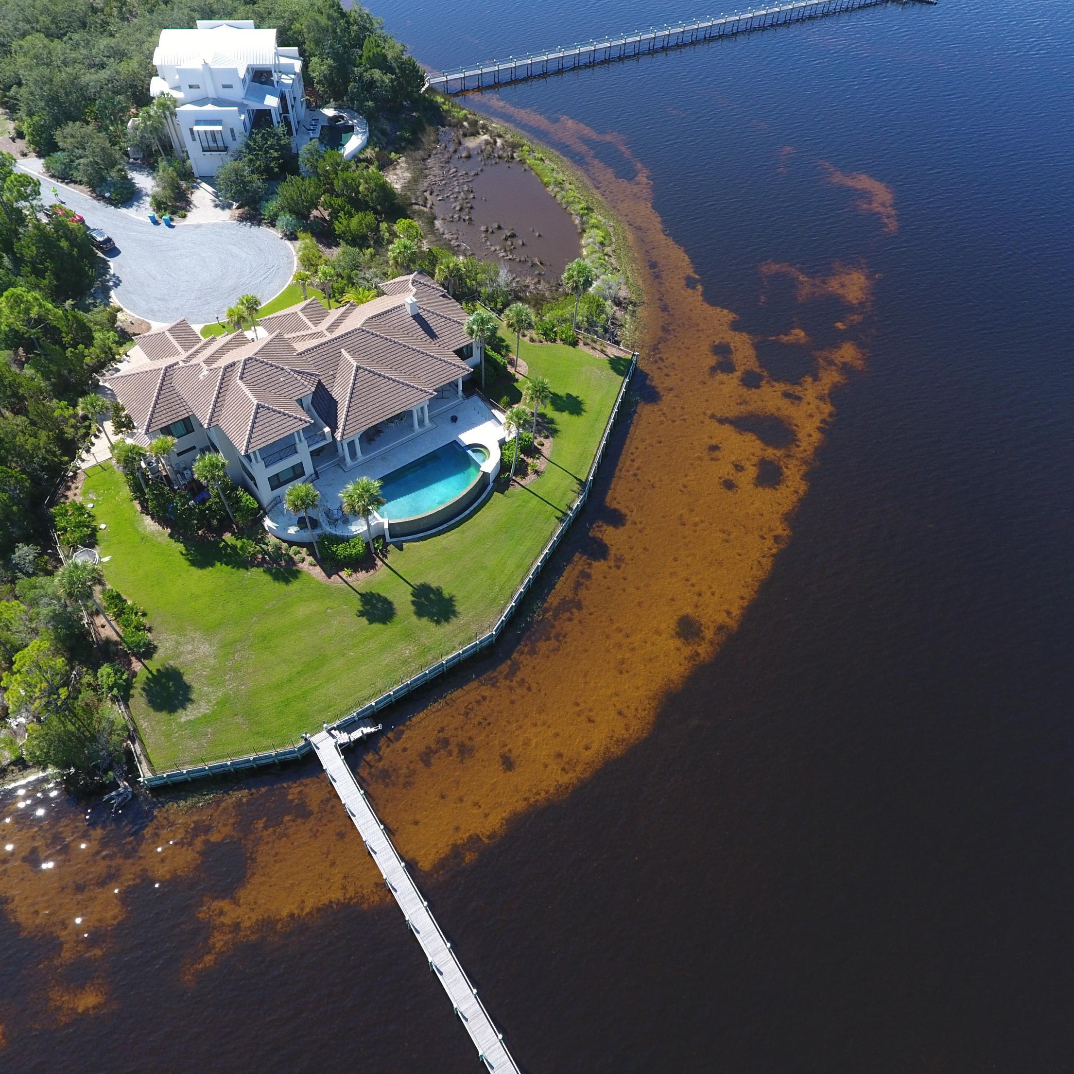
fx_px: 842
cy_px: 546
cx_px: 509
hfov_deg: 65.0
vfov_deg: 65.0
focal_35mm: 24
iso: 100
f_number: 2.8
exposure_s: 1/323
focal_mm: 3.61
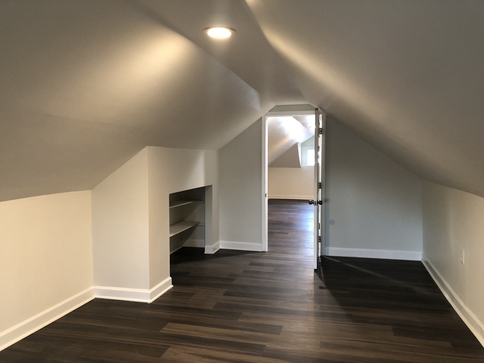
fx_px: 391
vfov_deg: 49.7
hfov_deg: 63.4
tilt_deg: -5.0
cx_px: 242
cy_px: 182
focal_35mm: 28
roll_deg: +0.9
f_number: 1.8
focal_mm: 4
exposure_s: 1/9
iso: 100
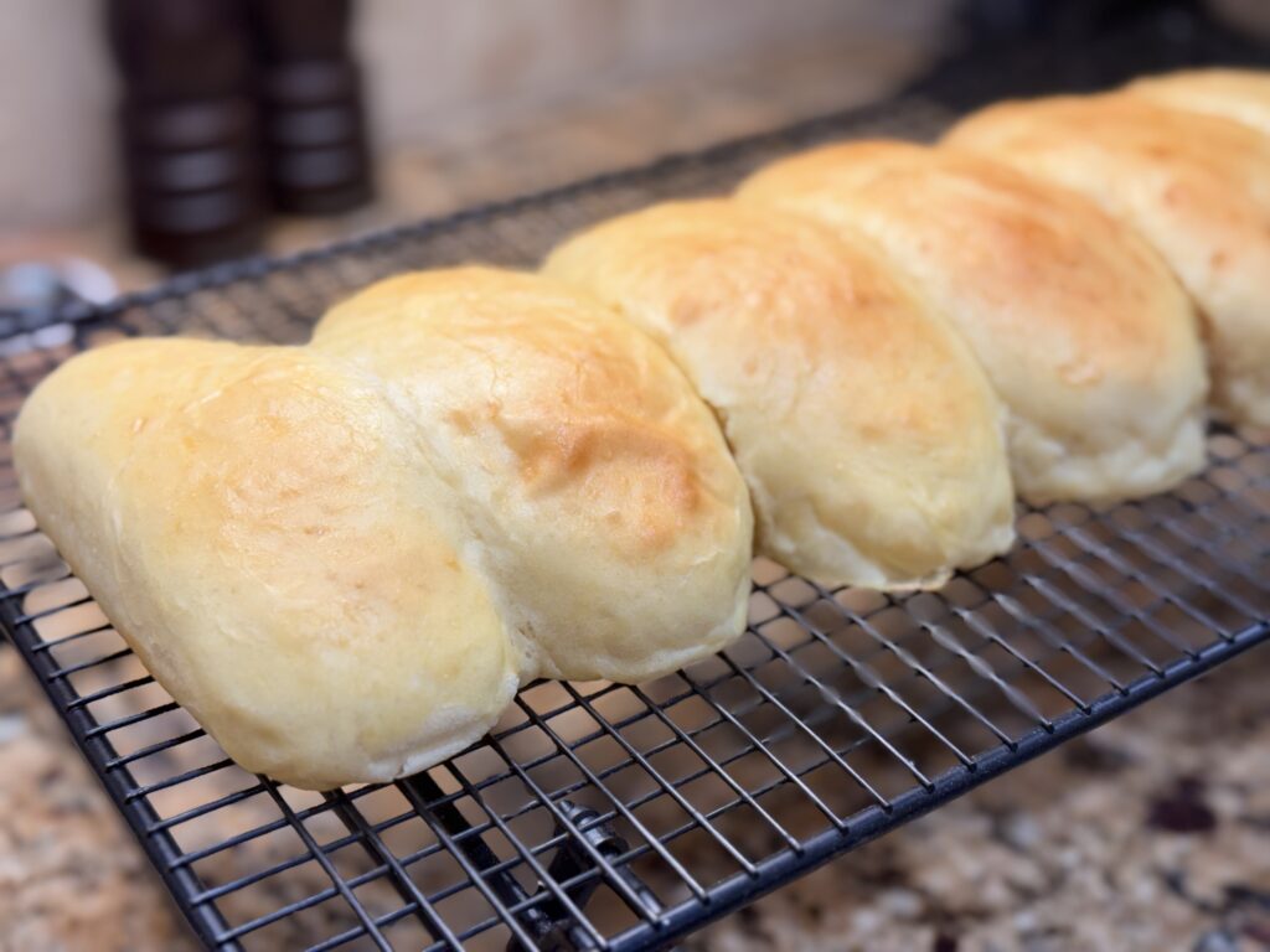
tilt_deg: -32.7
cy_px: 476
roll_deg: -1.5
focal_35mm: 48
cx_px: 635
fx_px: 1761
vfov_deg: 30.3
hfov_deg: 39.7
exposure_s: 1/60
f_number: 1.78
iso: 50
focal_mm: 6.76
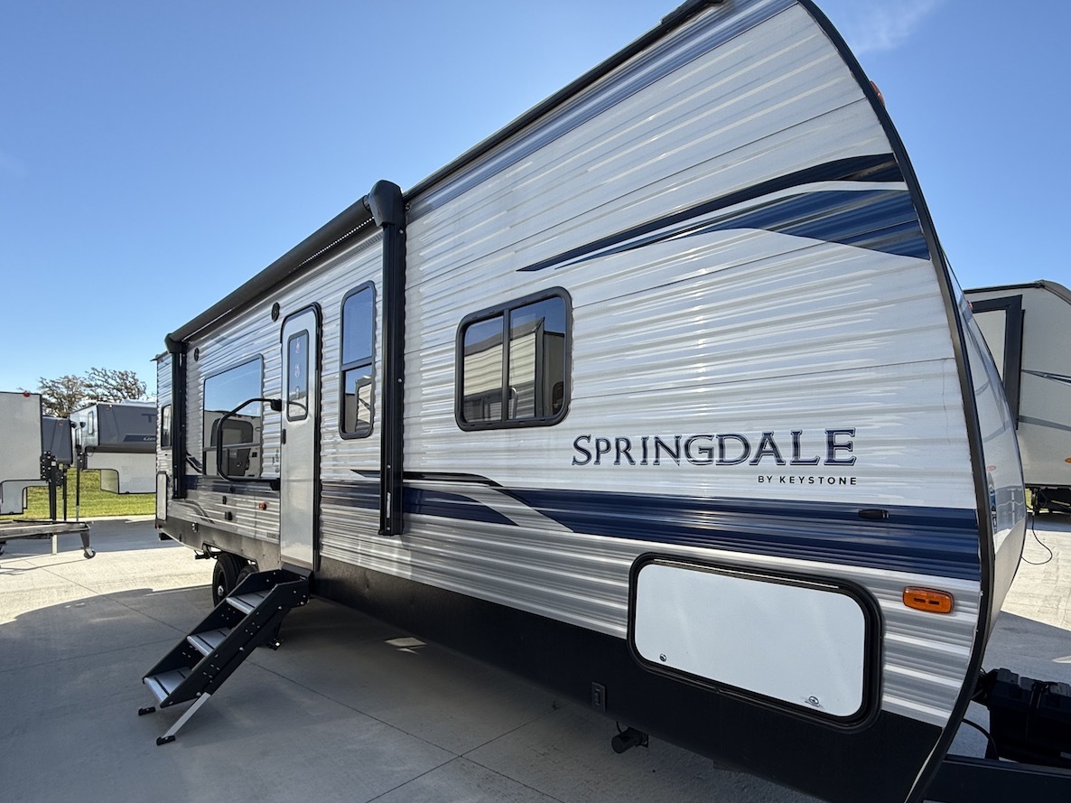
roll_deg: -1.2
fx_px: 526
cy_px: 481
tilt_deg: -1.1
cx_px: 637
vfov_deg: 73.9
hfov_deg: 90.0
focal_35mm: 17
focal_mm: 2.22
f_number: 2.2
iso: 50
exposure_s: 1/876
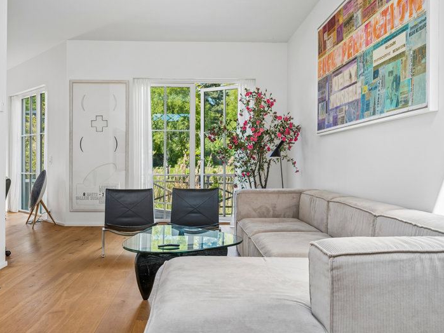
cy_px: 168
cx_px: 201
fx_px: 423
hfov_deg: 55.3
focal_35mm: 33
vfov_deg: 42.9
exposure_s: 1/100
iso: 400
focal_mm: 30
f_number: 5
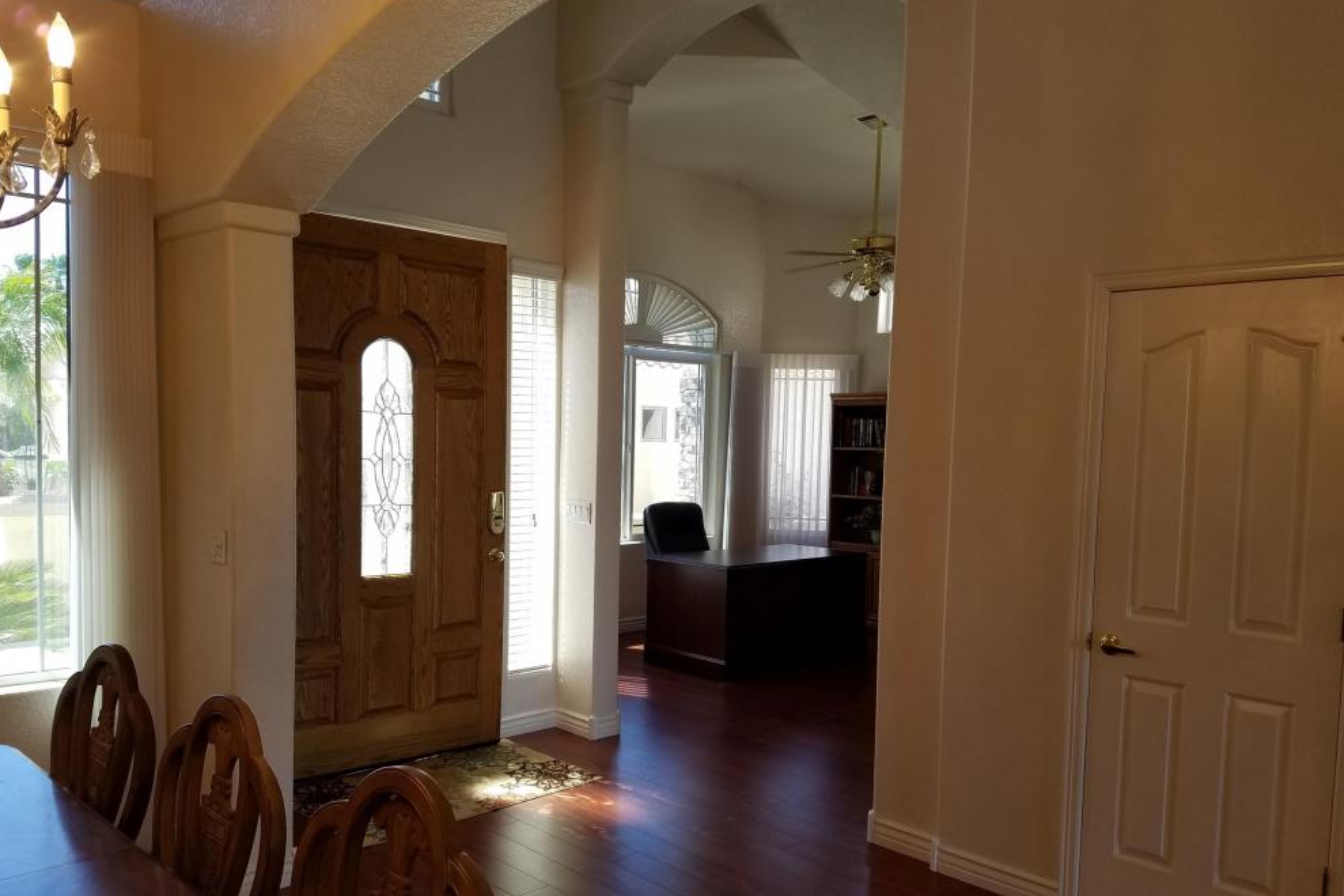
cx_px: 670
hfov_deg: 65.5
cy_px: 495
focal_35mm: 28
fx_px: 1045
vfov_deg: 46.3
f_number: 1.7
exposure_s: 1/60
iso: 64
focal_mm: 4.2
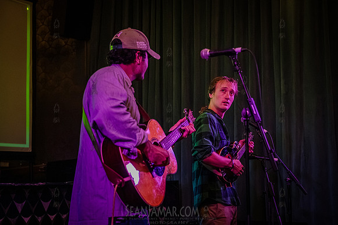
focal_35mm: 68
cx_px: 159
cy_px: 113
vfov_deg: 20.1
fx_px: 635
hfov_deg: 29.8
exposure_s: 1/320
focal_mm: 61
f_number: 3.2
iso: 16000
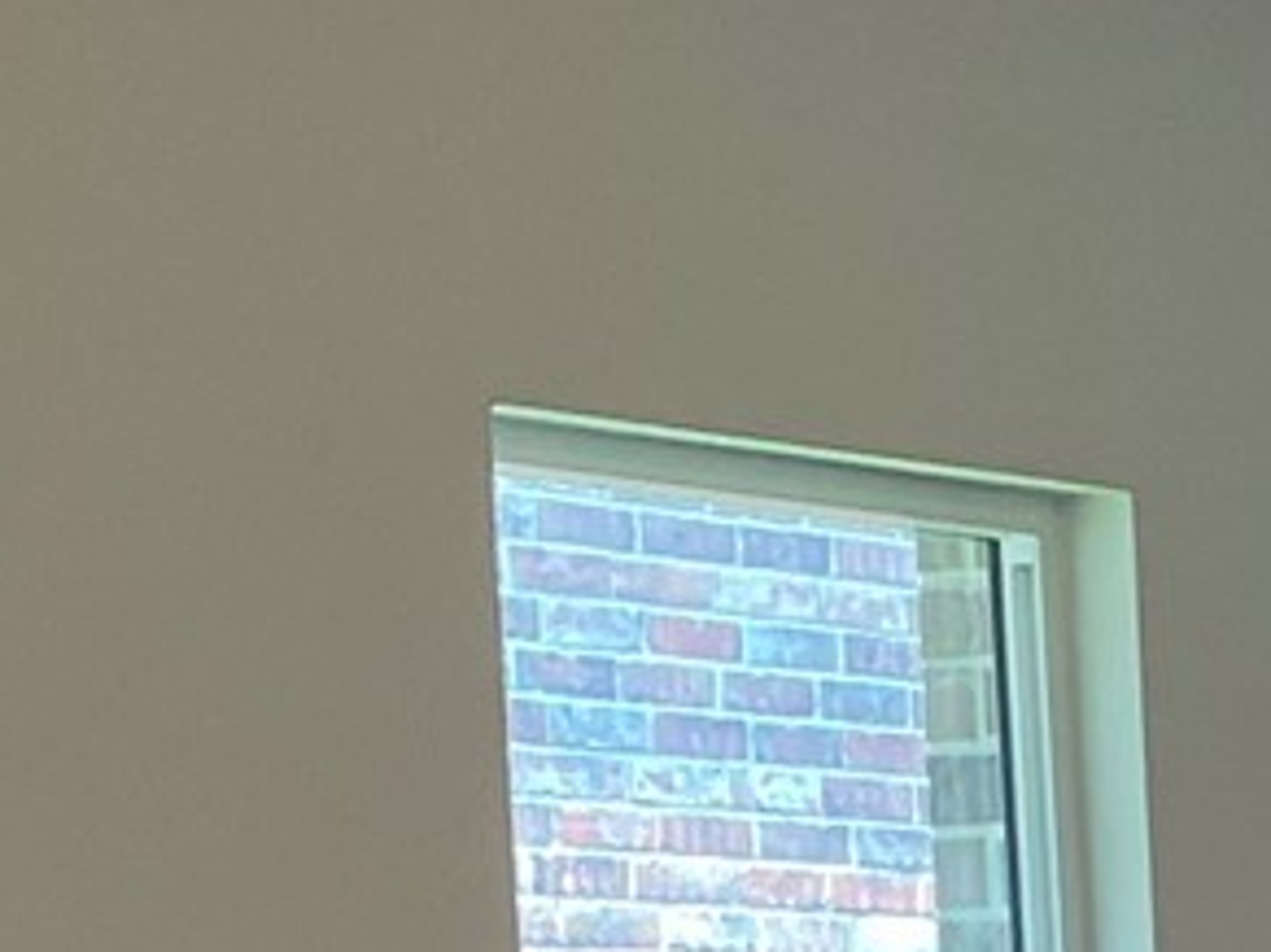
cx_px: 2223
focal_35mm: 183
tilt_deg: -8.8
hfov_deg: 10.2
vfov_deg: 7.6
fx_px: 6716
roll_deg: +1.4
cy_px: 2297
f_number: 1.6
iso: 100
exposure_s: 1/120
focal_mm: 4.2
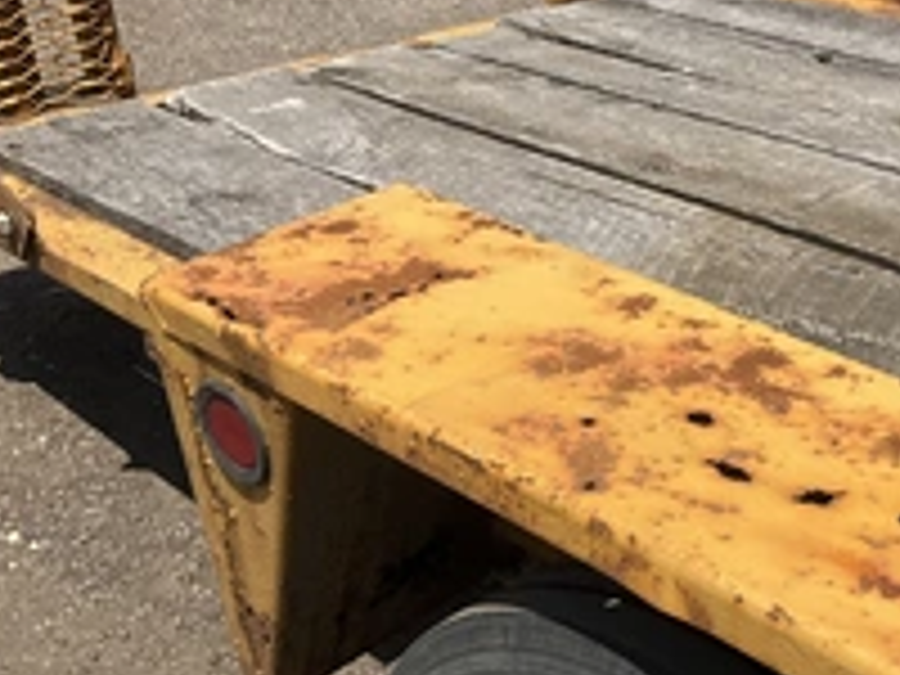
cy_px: 351
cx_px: 760
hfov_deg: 32.0
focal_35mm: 58
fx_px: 1508
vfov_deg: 25.2
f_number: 1.8
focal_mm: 3
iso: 25
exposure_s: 1/2227
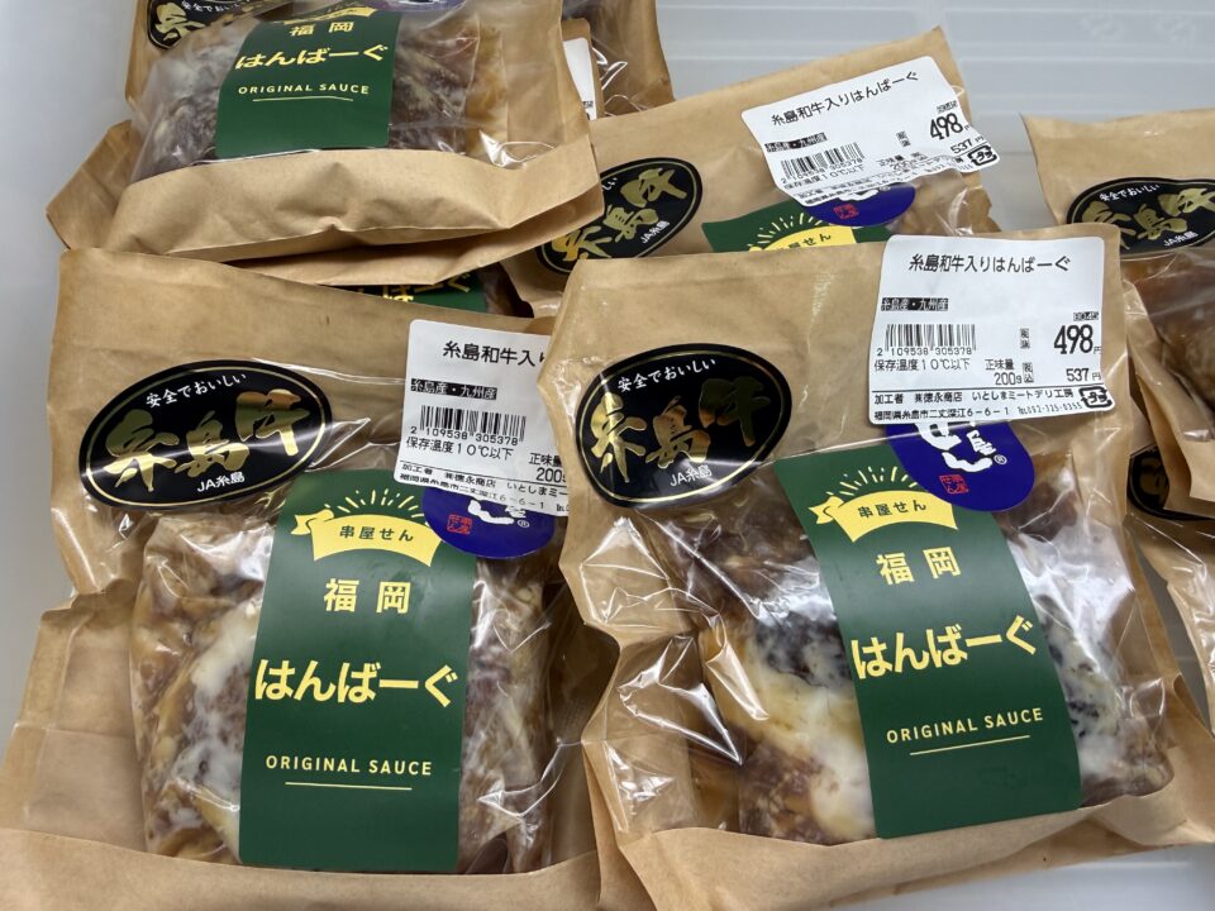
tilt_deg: -48.7
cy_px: 456
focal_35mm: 24
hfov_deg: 71.6
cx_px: 608
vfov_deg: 56.8
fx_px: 842
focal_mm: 2.22
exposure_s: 1/120
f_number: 2.2
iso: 80
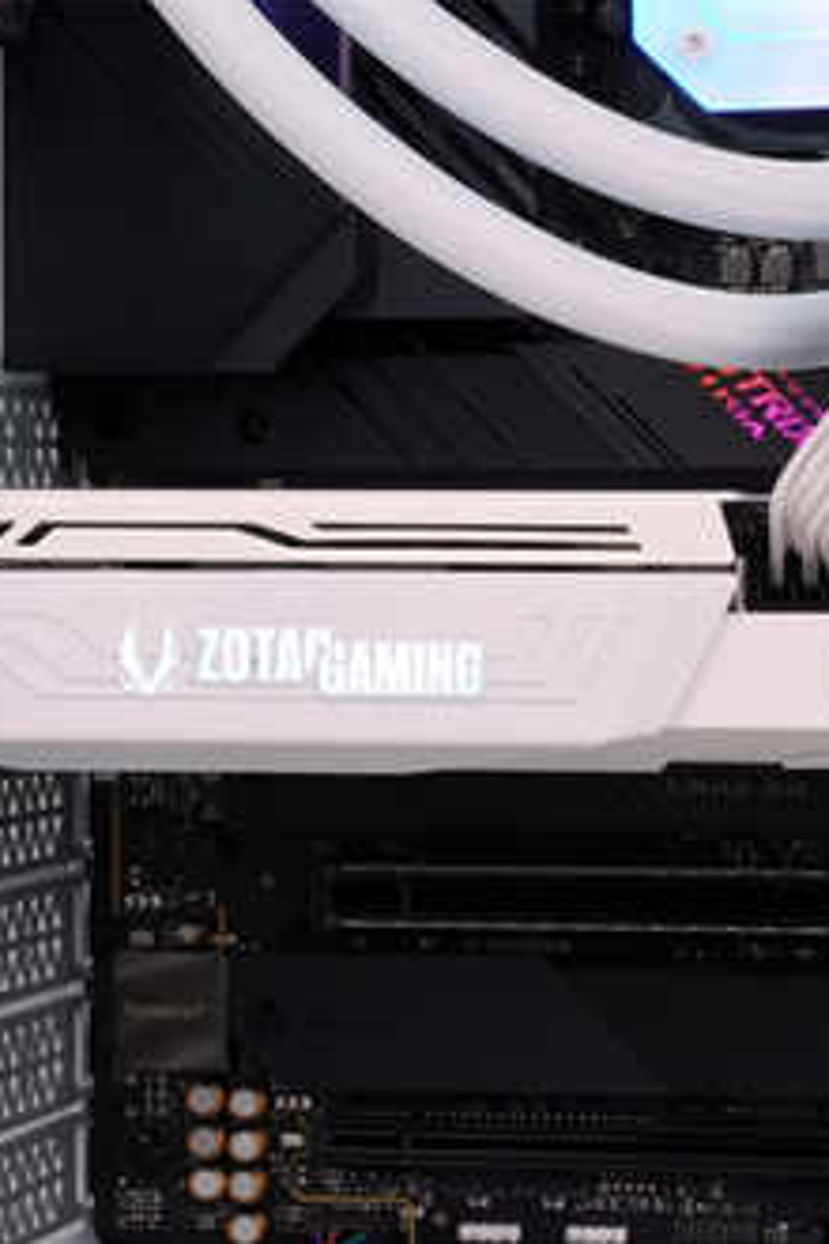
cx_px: 614
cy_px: 624
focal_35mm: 141
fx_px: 4870
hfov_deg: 9.7
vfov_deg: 14.6
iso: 200
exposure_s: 1/3
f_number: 22
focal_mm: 62
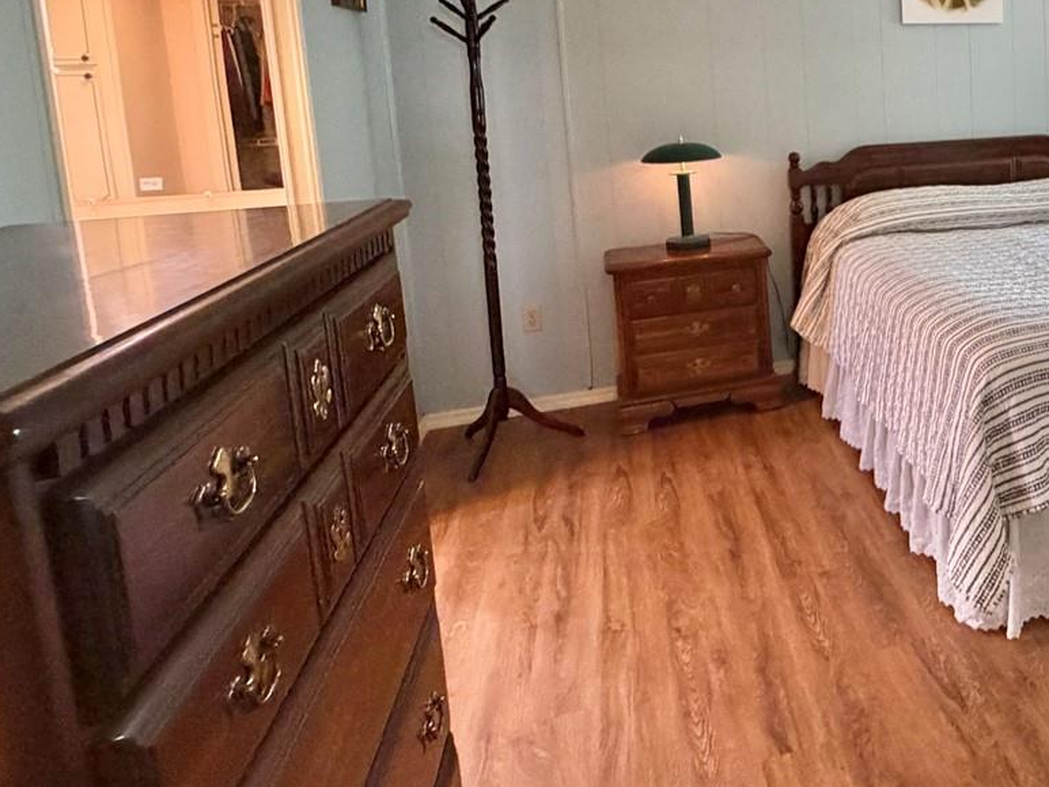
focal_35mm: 29
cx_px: 948
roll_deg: +1.3
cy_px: 173
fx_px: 879
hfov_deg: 53.7
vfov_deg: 46.1
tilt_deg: -7.5
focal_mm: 2.22
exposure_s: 1/60
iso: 400
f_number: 2.2
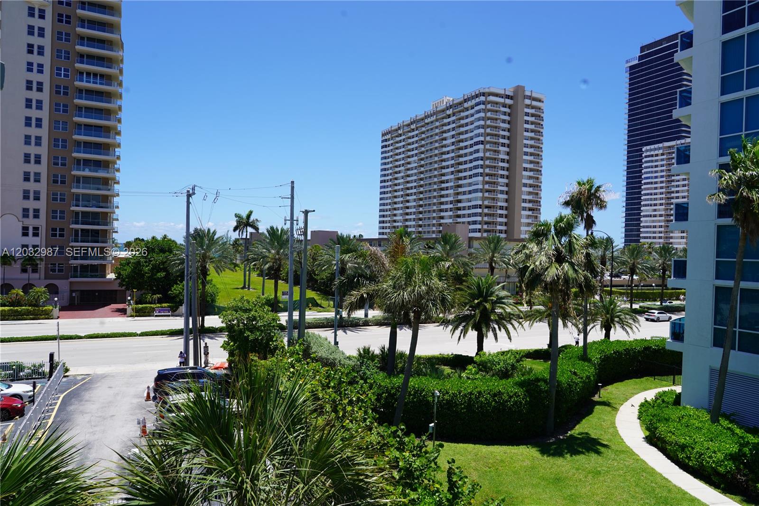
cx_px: 380
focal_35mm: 24
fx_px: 506
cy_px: 253
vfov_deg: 53.1
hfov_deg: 73.8
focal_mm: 24
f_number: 10
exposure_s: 1/160
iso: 100
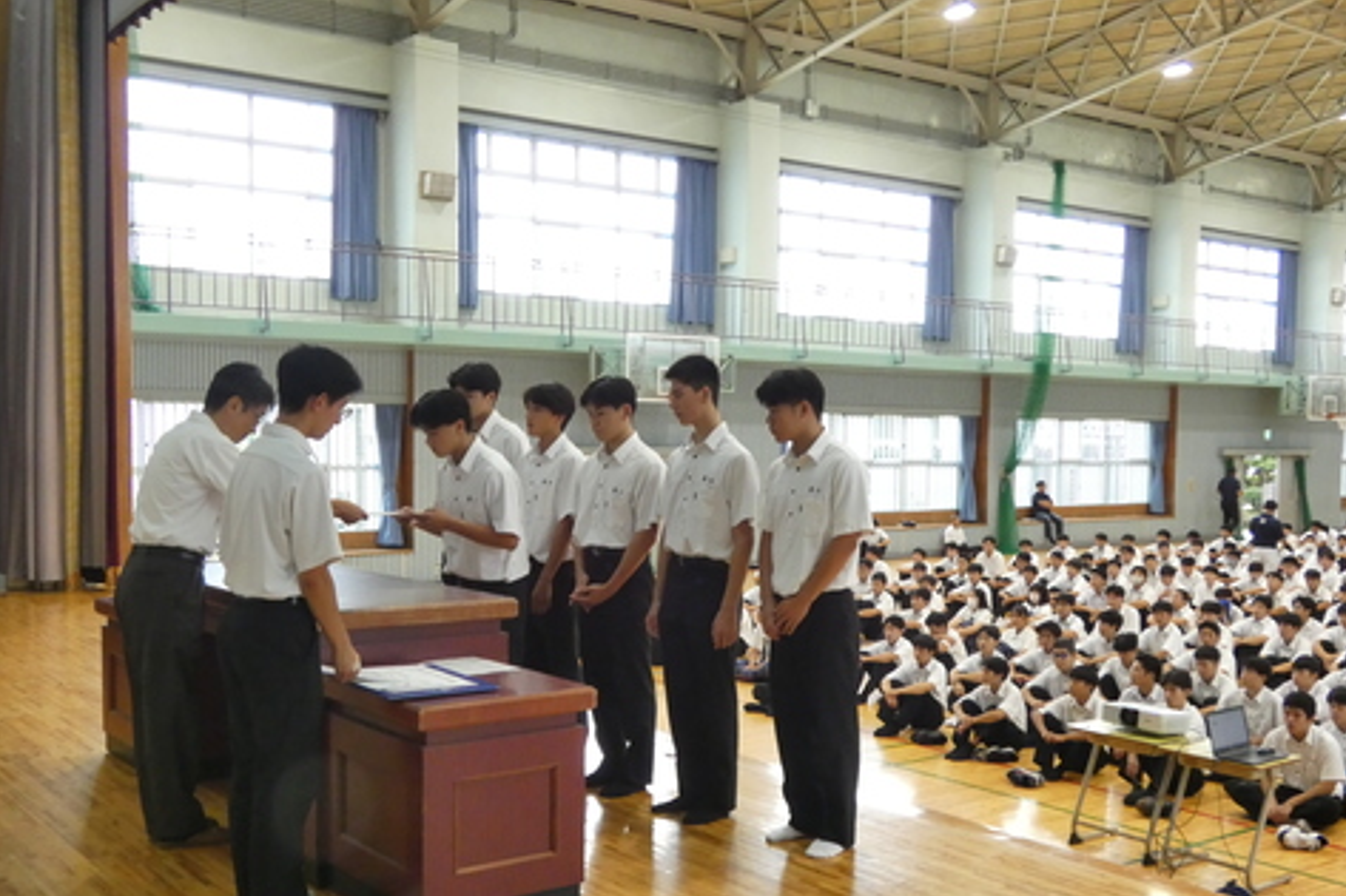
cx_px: 680
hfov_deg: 50.7
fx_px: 1420
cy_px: 503
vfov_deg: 35.0
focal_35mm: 38
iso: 640
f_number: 3.5
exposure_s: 1/80
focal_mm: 6.5
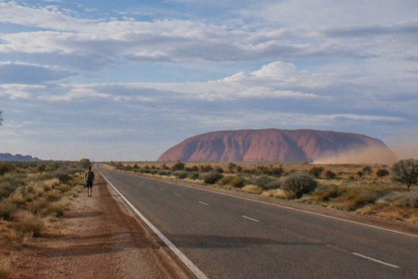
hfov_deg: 37.4
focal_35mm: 53
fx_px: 615
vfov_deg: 25.3
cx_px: 170
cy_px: 192
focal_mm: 35
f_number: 4.5
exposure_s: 1/500
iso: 200
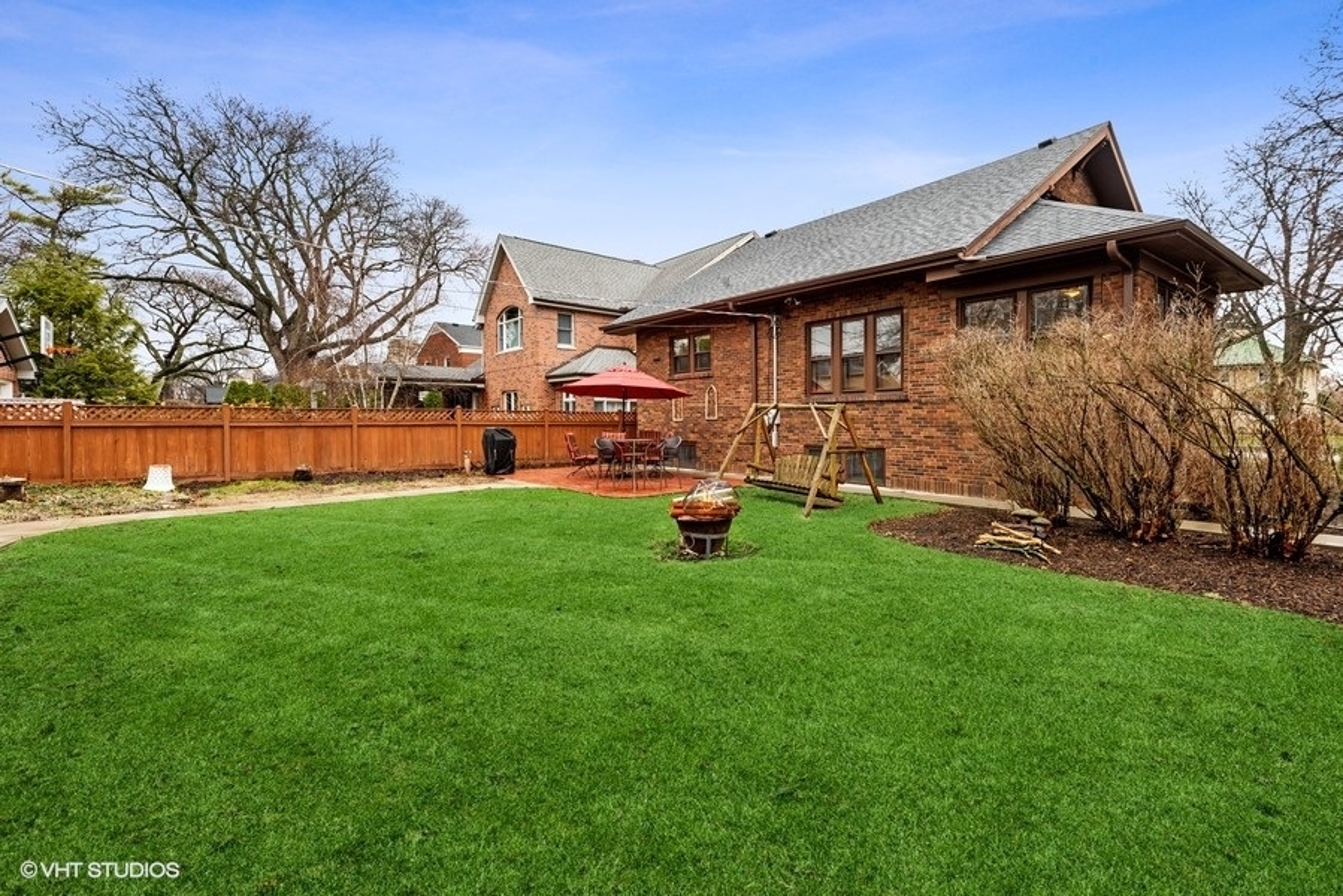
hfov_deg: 96.7
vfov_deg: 73.8
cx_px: 672
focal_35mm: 16
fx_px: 597
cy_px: 448
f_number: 8
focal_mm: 16
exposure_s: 1/60
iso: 400
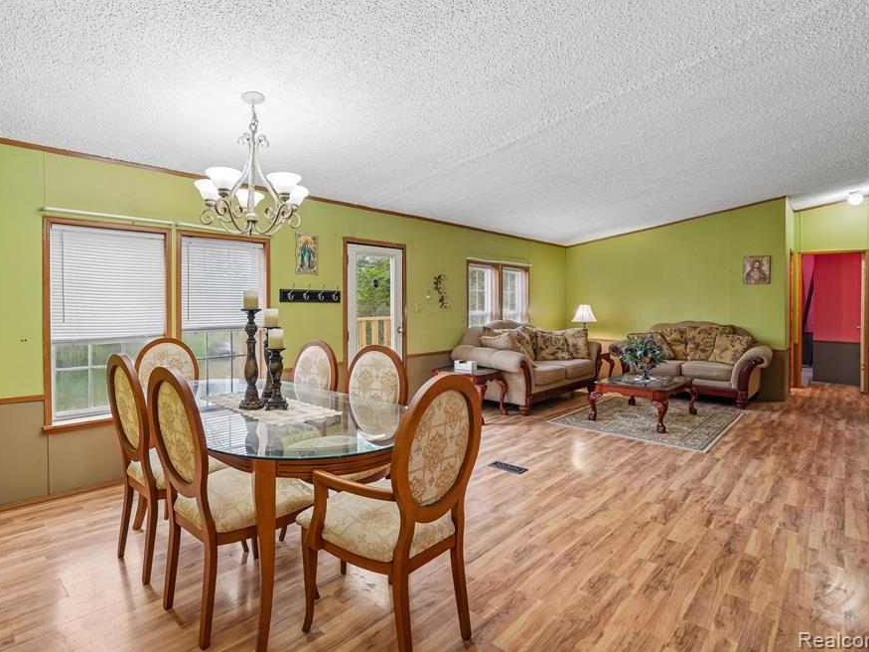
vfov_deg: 71.6
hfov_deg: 87.5
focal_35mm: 18
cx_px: 390
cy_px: 317
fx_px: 452
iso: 400
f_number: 8
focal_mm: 16
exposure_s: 1/15
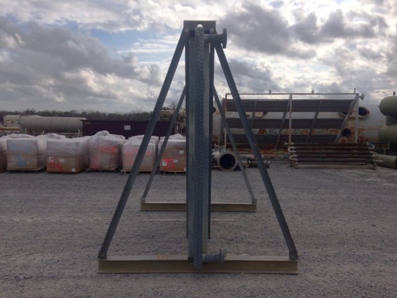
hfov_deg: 55.4
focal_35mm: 33
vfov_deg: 42.9
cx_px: 198
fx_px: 378
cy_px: 149
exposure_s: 1/1106
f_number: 2.4
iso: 50
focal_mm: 4.12
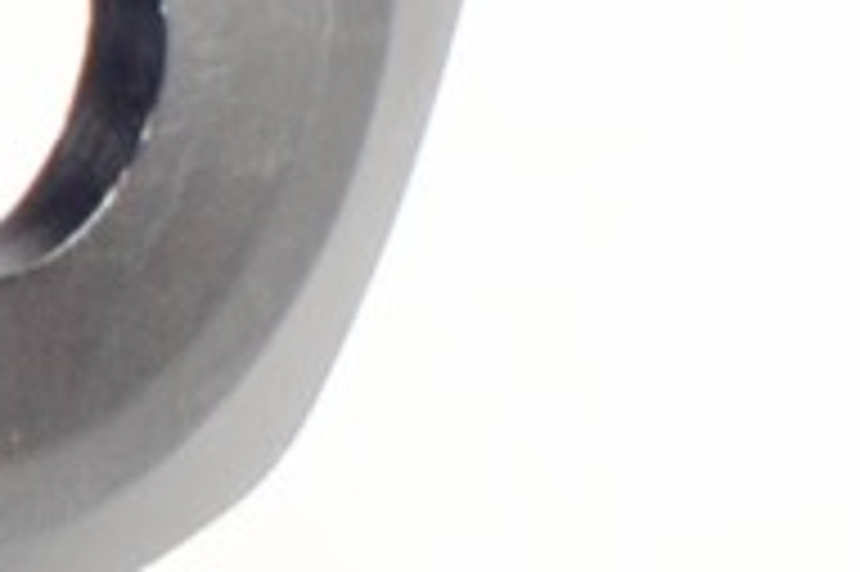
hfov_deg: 8.8
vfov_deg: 6.2
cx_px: -860
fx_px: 5253
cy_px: -245
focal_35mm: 220
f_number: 9
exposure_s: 1/200
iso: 200
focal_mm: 35
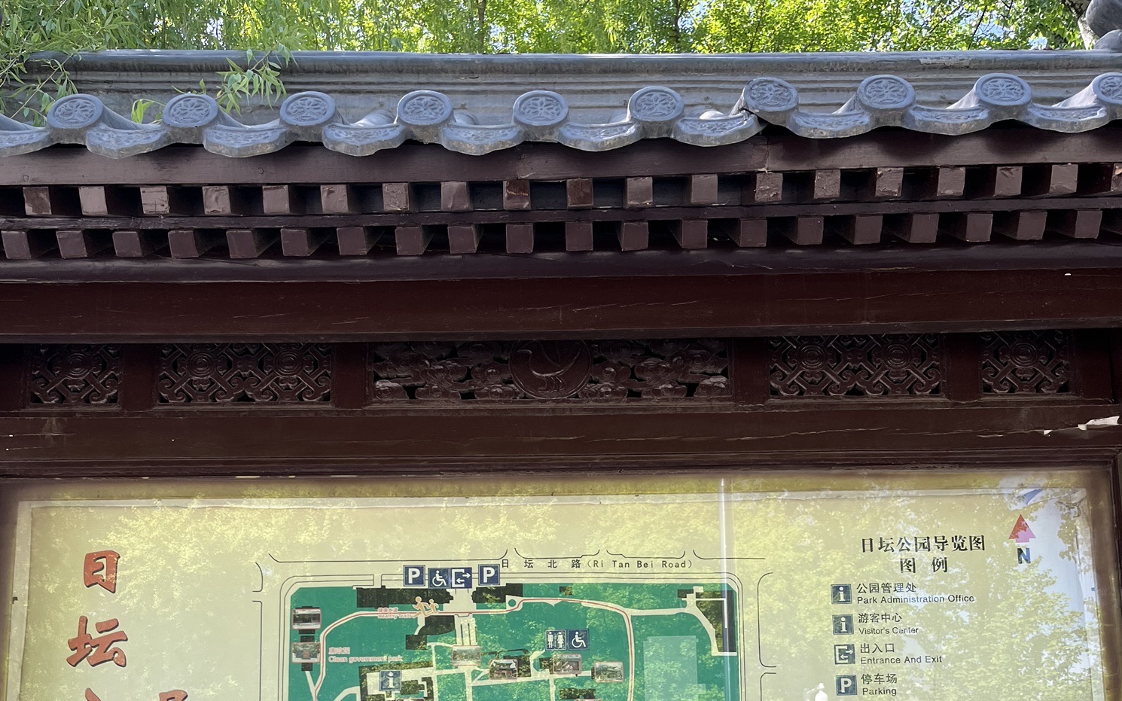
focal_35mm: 37
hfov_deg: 52.8
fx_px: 1131
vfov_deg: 32.3
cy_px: 664
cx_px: 560
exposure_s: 1/450
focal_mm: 5.1
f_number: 1.6
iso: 50
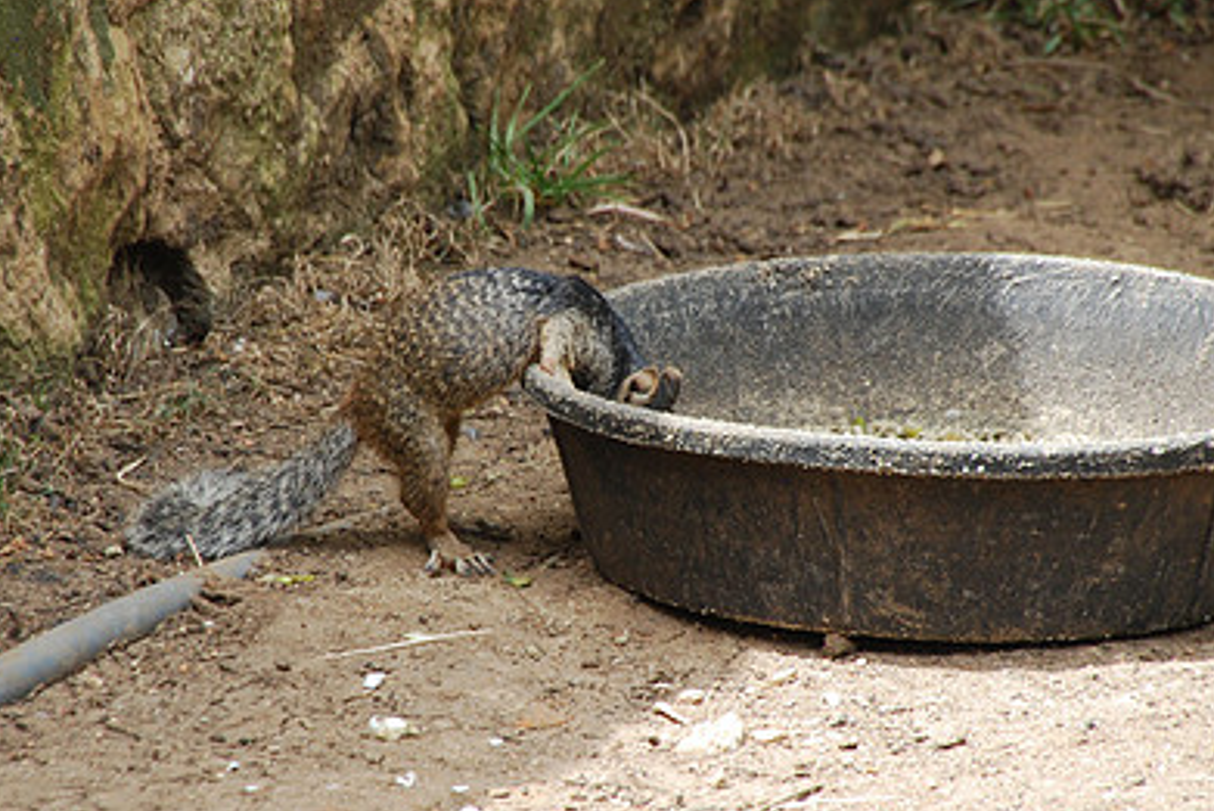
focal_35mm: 601
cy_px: 435
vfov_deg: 2.3
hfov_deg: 3.4
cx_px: 556
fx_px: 20273
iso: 400
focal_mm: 270
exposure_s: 1/400
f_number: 6.3
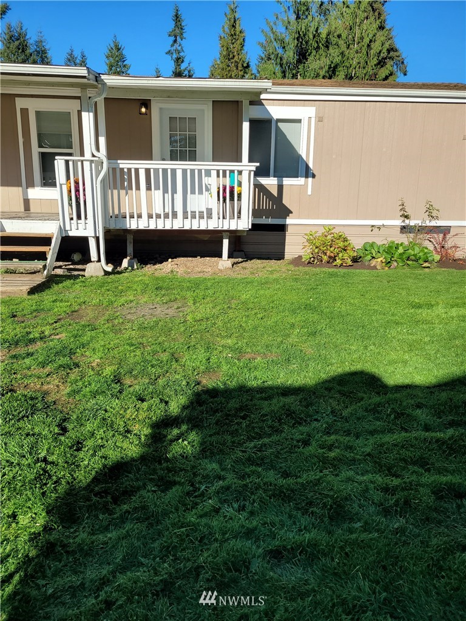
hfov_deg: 53.1
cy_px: 310
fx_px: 467
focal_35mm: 26
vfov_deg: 67.3
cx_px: 233
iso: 40
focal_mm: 5.4
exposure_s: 1/1843
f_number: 1.8
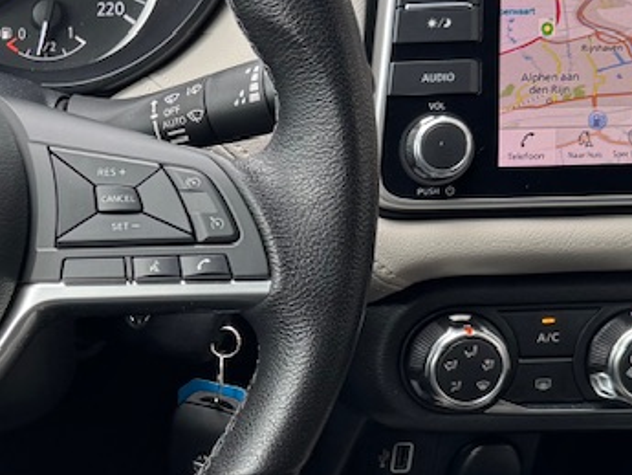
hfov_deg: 21.0
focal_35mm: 89
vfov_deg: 16.5
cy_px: 394
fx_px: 1625
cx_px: -44
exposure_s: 1/111
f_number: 1.78
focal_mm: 6.76
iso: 80
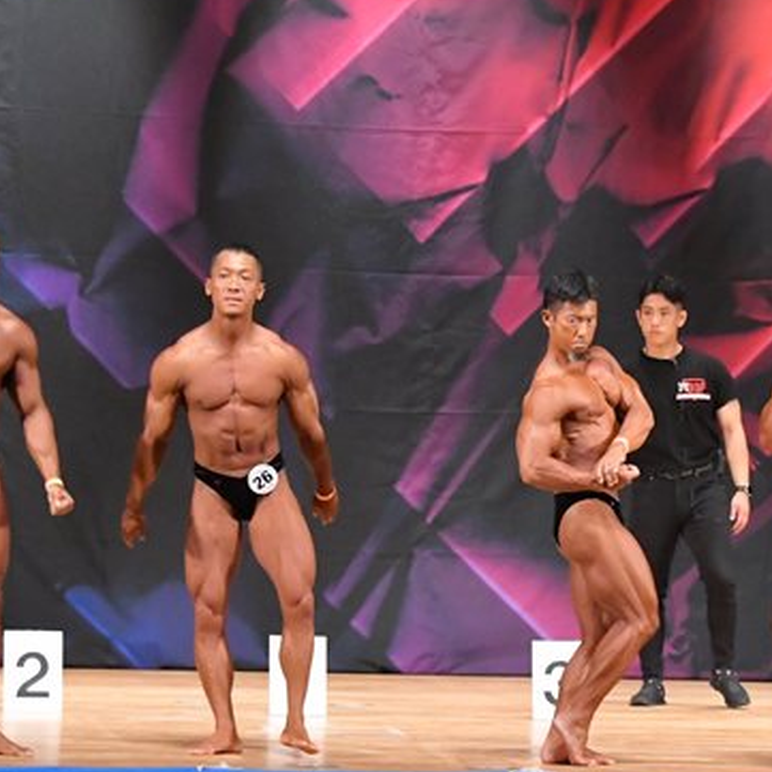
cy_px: 383
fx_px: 6207
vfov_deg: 7.1
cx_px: 510
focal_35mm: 246
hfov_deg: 7.1
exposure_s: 1/400
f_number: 5.6
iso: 8000
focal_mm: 90
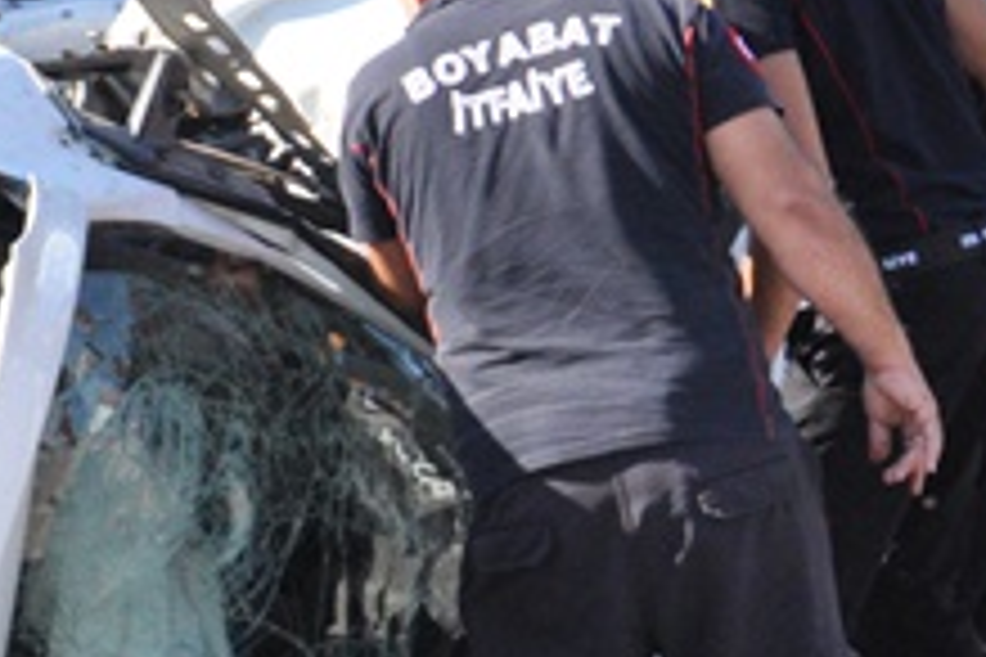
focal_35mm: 115
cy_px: 574
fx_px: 3145
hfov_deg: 17.6
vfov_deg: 11.9
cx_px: 117
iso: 2000
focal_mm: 21
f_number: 8
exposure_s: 1/2000
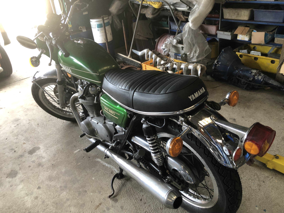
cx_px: 142
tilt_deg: -30.3
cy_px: 106
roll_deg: +7.3
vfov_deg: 49.7
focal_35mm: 28
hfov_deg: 63.4
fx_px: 230
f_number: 1.8
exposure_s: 1/17
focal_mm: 3.99
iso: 64
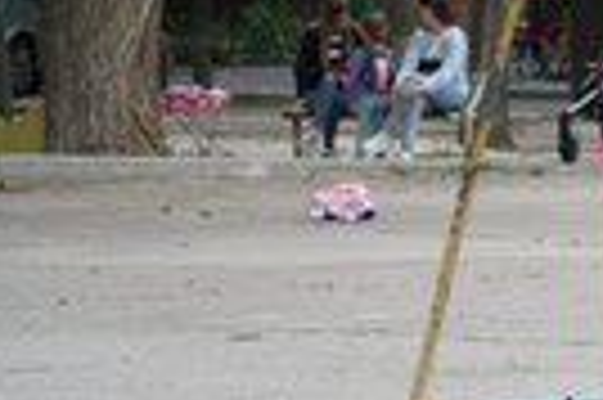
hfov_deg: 5.9
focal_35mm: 349
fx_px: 5839
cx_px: 873
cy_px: 153
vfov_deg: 3.9
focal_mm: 78
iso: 250
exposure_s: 1/160
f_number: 4
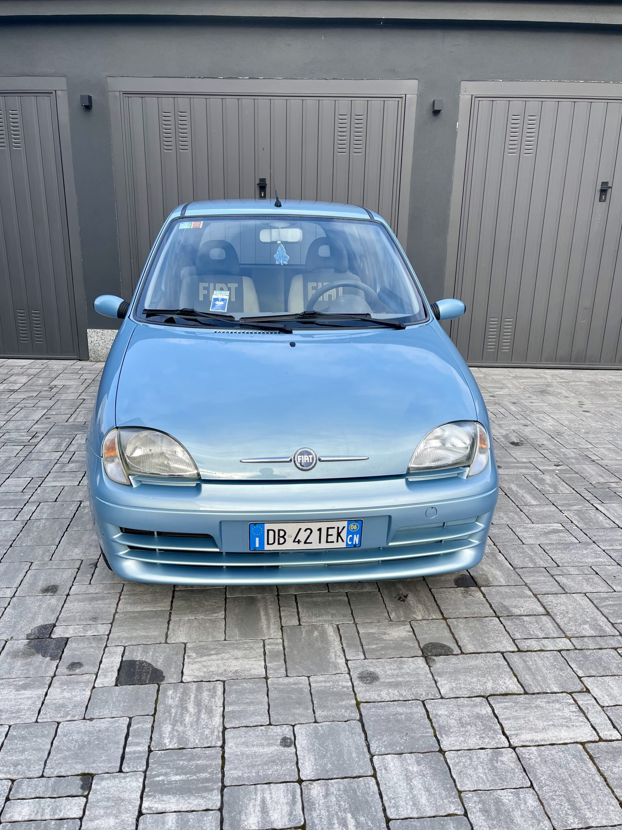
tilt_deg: -17.1
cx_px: 306
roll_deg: -1.4
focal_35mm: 26
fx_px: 623
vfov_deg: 67.3
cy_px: 418
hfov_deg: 53.1
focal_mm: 5.1
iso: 32
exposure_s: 1/786
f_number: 1.6
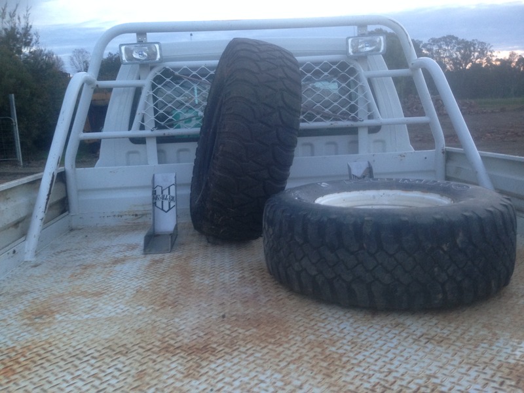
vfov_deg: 42.9
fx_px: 500
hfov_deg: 55.4
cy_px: 196
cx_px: 262
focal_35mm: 33
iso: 100
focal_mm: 4.12
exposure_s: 1/20
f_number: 2.4
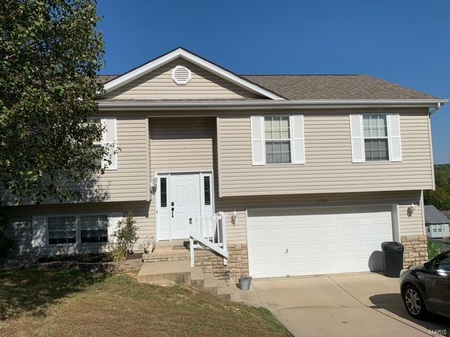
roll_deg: +2.2
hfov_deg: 67.3
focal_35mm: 26
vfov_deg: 53.1
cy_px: 168
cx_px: 225
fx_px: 338
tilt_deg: +3.5
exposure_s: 1/6061
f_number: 1.8
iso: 25
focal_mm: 4.25
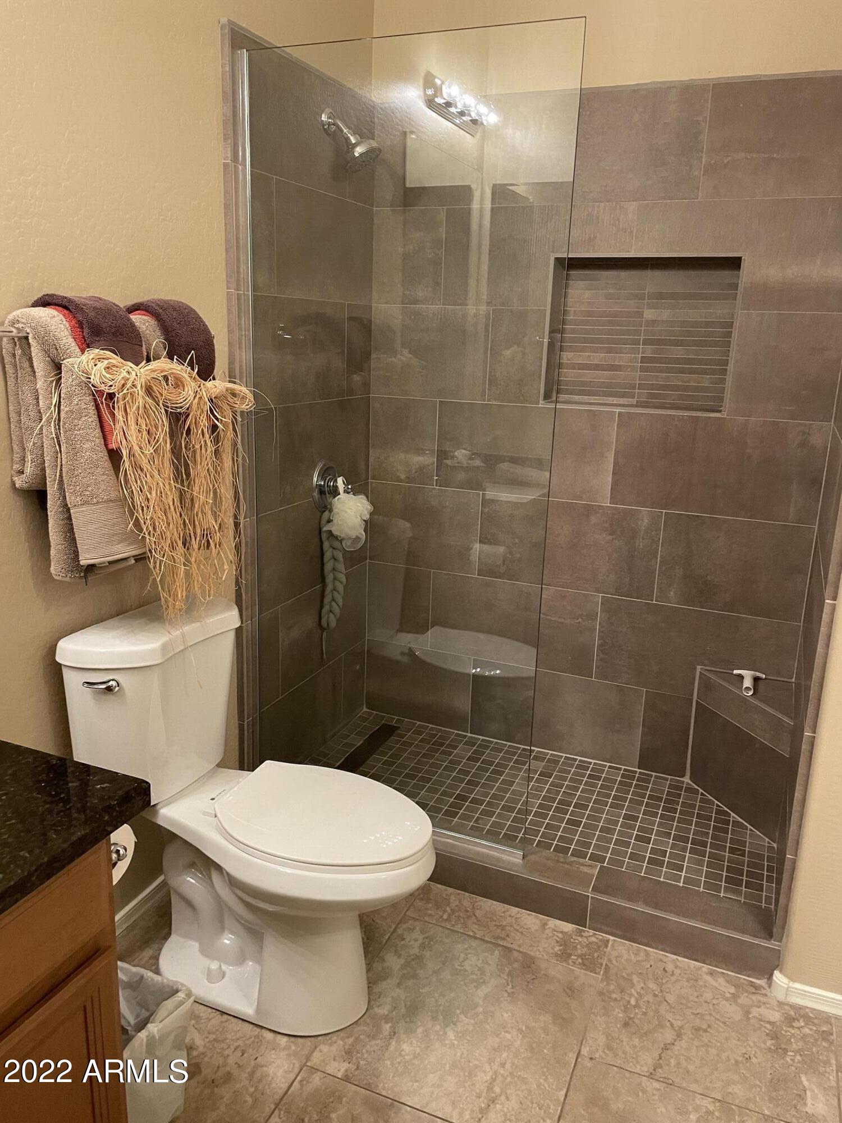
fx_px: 843
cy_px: 562
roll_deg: -1.9
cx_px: 421
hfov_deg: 53.1
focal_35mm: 26
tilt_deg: -14.9
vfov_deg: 67.3
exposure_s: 1/60
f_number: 1.6
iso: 400
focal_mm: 4.2
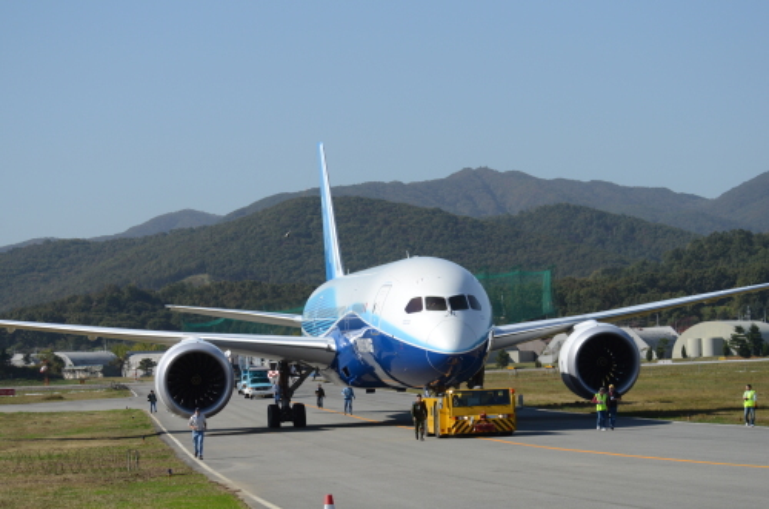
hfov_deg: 17.1
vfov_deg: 11.4
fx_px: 2558
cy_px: 254
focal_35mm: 120
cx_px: 384
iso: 250
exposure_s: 1/2000
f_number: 6.3
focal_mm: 80
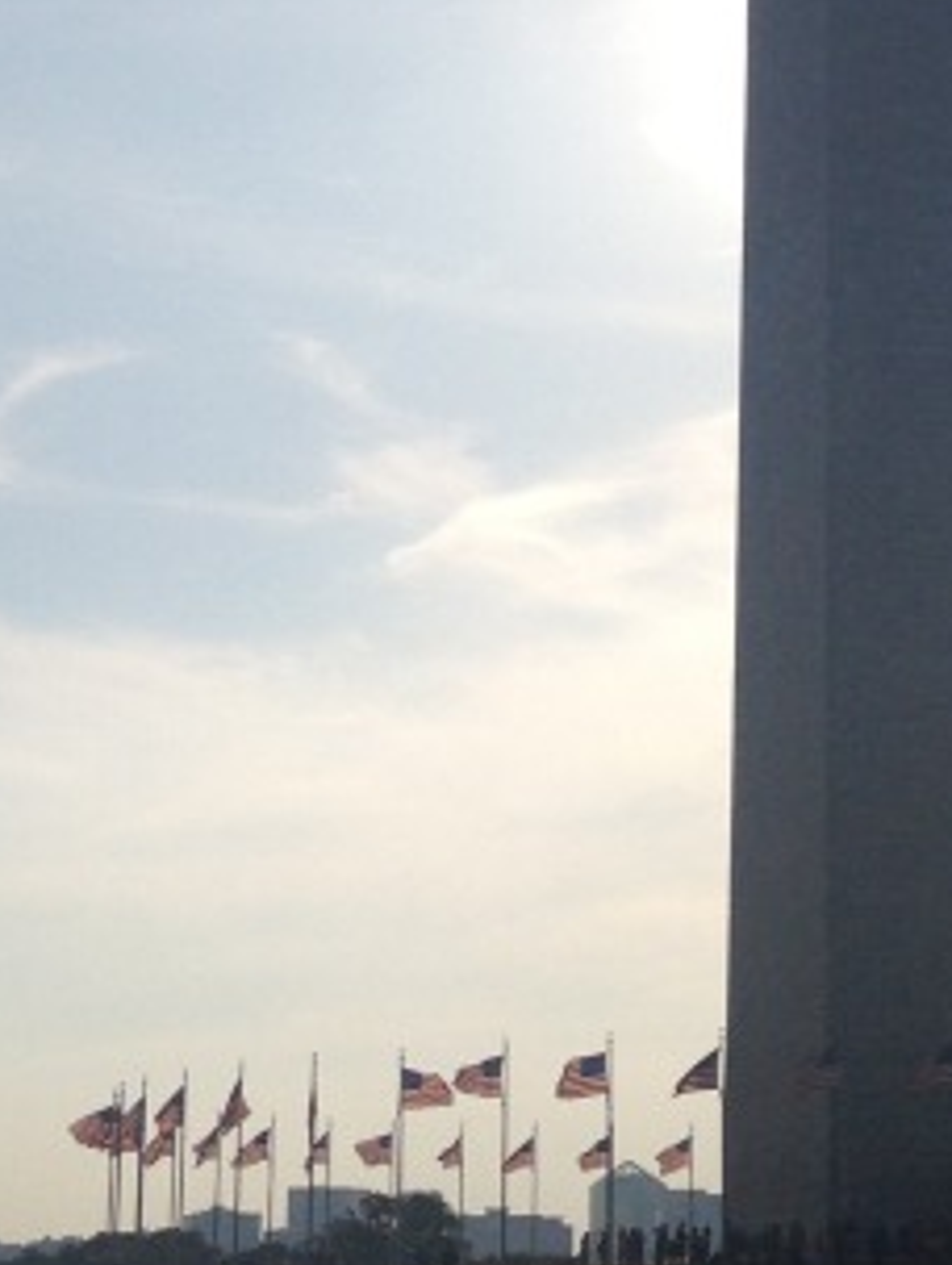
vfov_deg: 15.6
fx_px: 4501
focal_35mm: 123
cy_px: -129
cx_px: 848
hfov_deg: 12.0
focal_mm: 4.28
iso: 50
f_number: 2.4
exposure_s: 1/6944
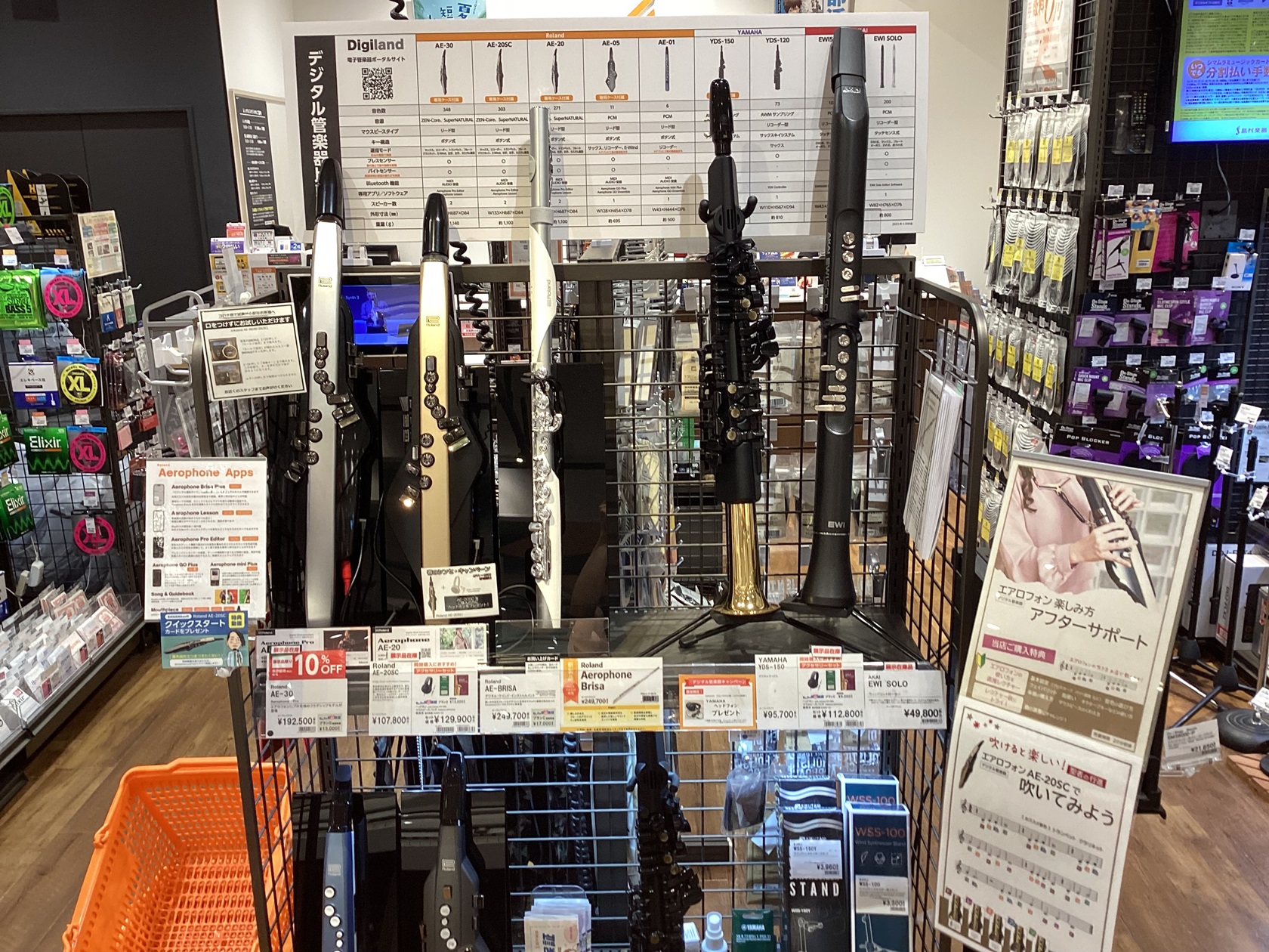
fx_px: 1136
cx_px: 634
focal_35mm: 31
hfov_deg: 58.4
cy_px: 476
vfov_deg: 45.4
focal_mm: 3.3
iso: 80
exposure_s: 1/50
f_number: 2.4
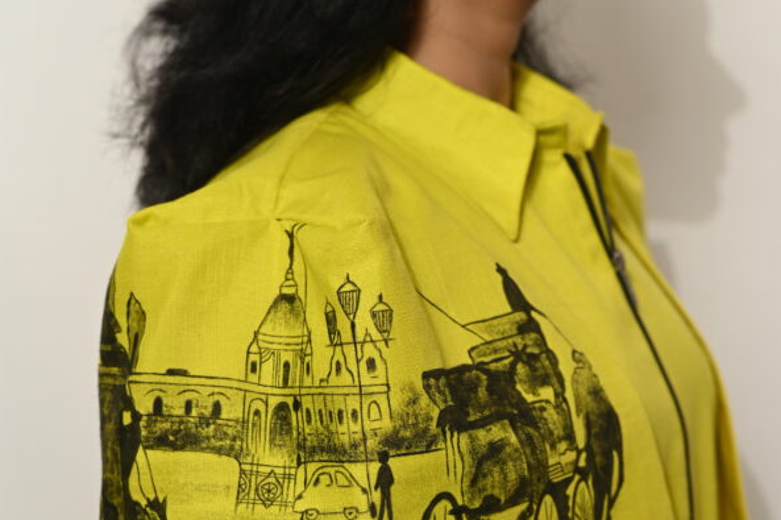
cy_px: 454
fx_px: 1648
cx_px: 389
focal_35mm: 76
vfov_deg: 17.7
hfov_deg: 26.7
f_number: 4
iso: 100
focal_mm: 50
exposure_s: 1/160
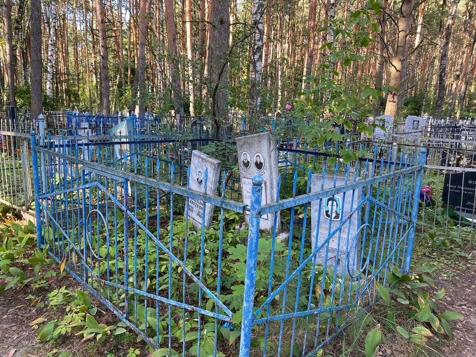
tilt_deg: -5.4
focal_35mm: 26
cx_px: 238
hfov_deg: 67.3
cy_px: 178
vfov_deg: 53.1
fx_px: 358
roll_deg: -1.2
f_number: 1.8
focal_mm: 4.25
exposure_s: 1/121
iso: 100
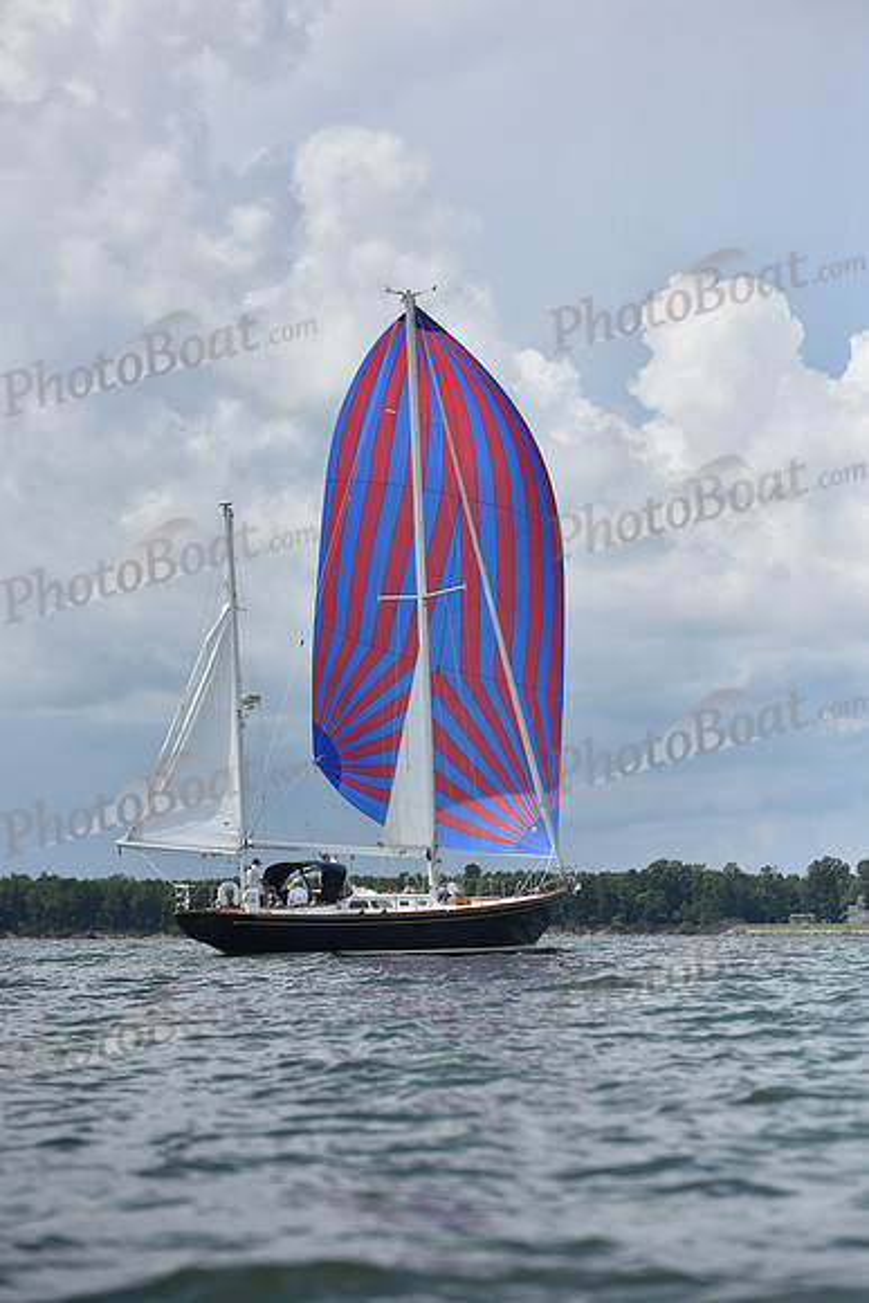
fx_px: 3546
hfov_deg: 14.0
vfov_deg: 20.8
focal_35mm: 98
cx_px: 434
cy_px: 652
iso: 320
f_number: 3.5
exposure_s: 1/8000
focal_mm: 98
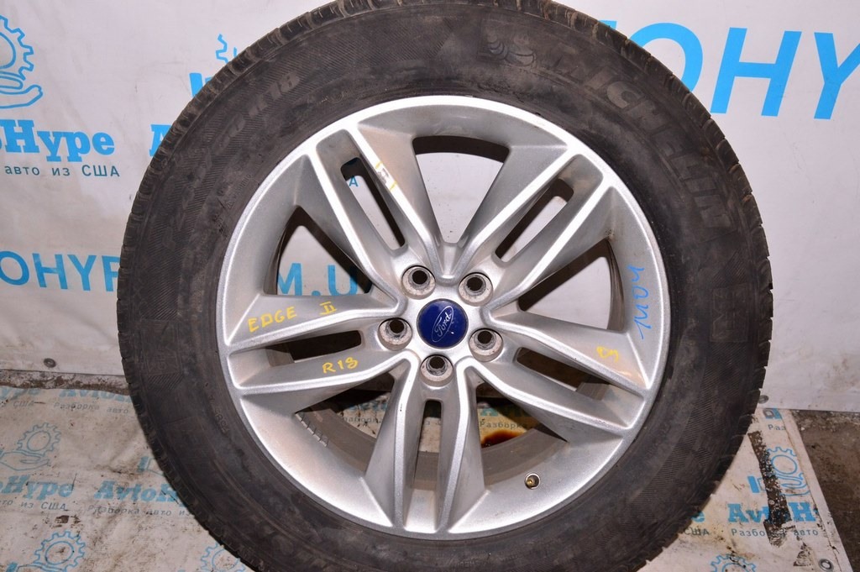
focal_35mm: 36
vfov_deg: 36.8
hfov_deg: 53.2
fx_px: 859
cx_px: 430
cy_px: 286
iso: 1600
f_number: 8
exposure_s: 1/200
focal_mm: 24
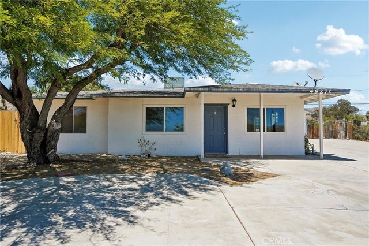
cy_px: 123
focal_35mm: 25
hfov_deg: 71.5
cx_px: 184
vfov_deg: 51.2
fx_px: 256
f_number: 8
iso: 100
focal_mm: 25
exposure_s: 1/200
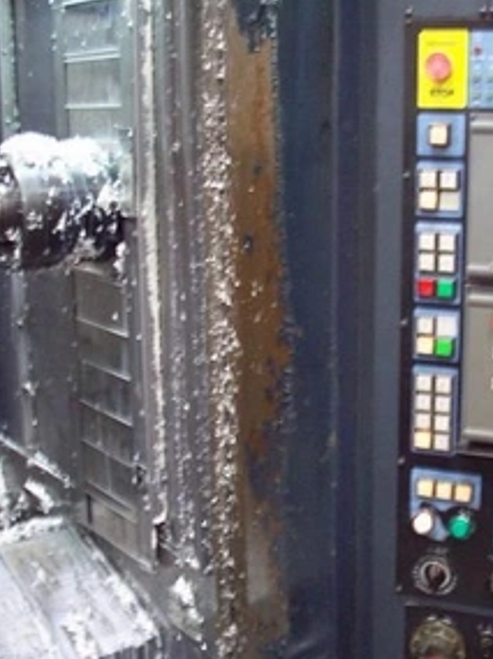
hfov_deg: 27.4
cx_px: 391
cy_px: 331
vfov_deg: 36.9
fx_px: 990
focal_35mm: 52
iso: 200
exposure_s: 1/8
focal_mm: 6.2
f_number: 2.8
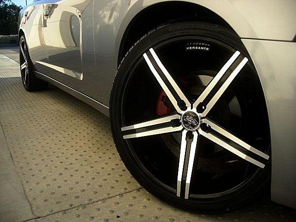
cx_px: 148
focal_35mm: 36
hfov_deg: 51.4
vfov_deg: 39.7
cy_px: 111
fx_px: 308
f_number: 2.8
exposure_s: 1/200
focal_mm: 6.3
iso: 50
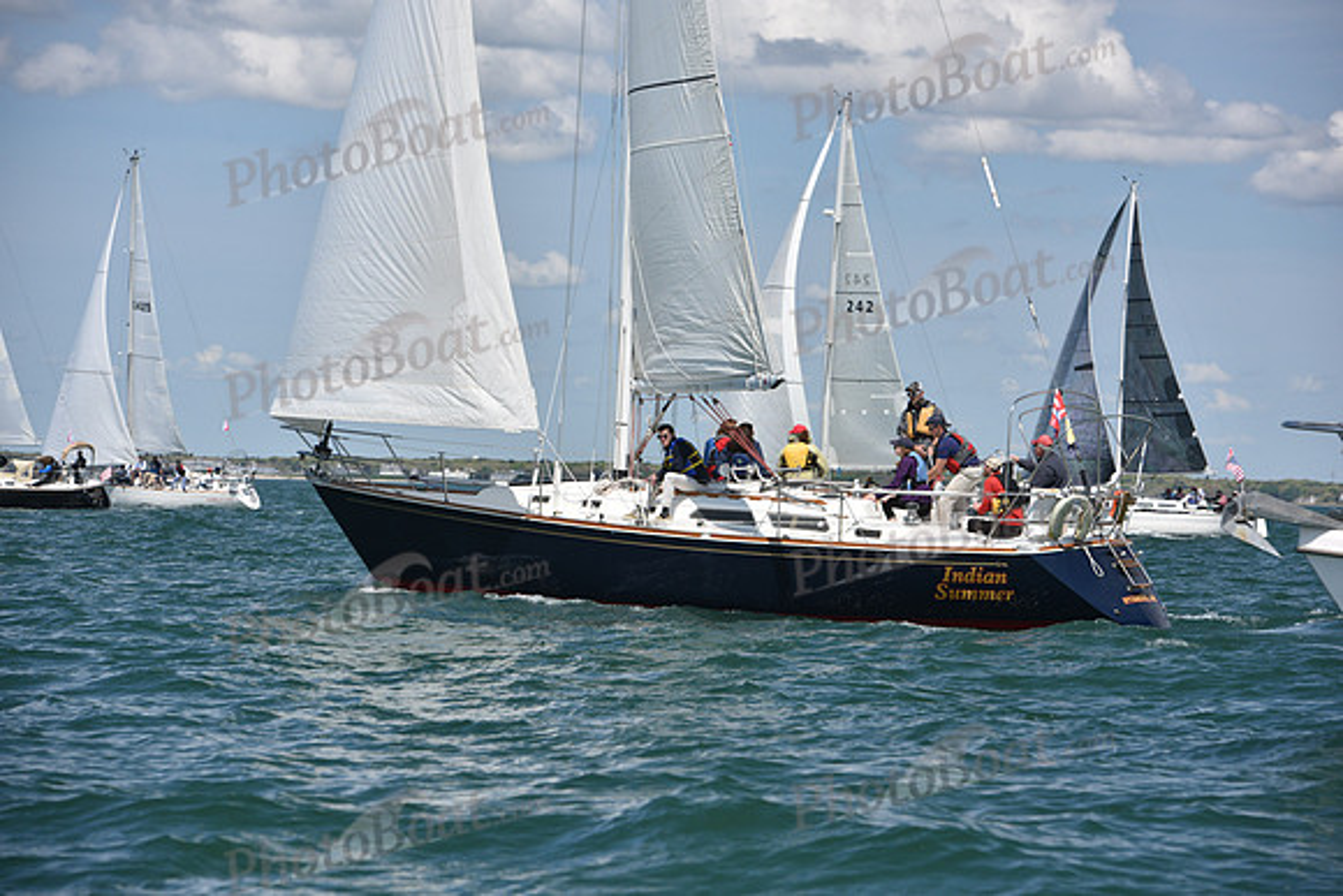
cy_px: 448
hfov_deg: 14.7
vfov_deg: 9.8
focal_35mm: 140
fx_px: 5224
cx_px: 672
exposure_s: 1/800
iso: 320
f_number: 6.3
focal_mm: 140
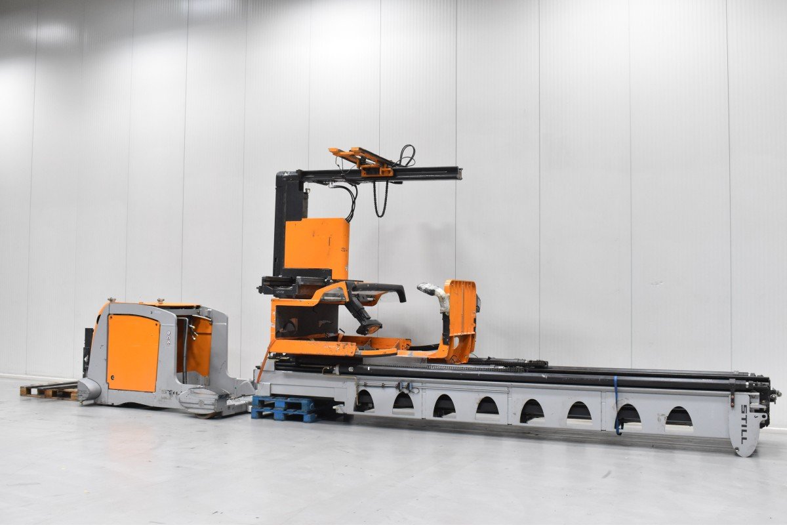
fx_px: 787
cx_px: 394
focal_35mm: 36
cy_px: 262
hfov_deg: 53.1
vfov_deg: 36.9
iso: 1600
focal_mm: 24
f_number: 6.3
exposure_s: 1/40
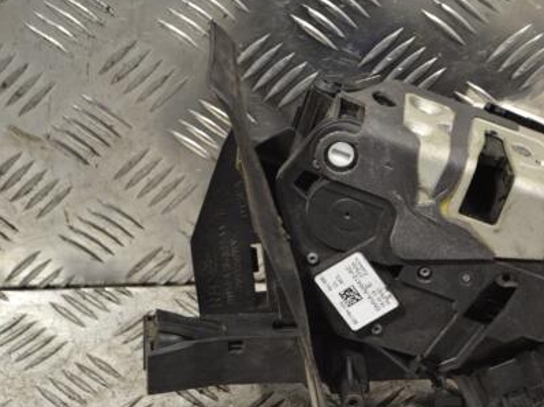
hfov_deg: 16.4
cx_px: 409
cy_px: 236
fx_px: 1880
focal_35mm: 120
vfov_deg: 12.4
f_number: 5.6
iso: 400
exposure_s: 1/50
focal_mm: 55
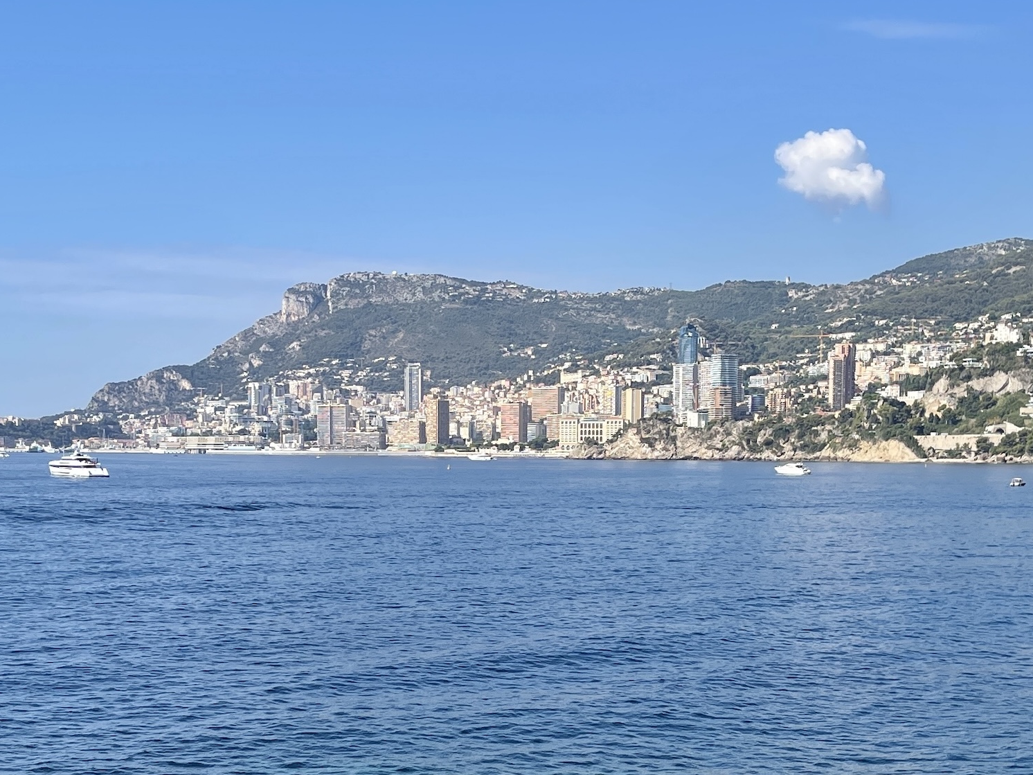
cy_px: 604
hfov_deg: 31.7
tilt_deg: -4.9
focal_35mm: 61
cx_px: 496
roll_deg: -0.3
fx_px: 1820
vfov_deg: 23.7
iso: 32
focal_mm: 5.1
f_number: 1.6
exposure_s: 1/3448
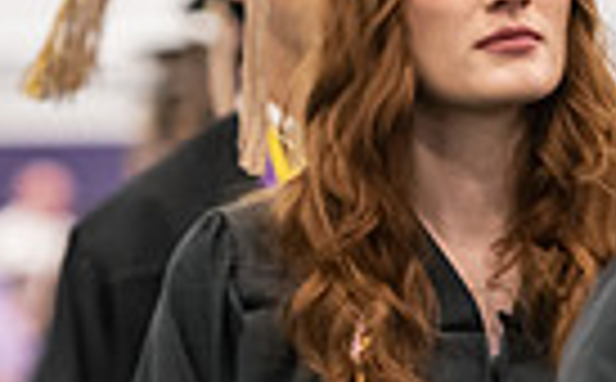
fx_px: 9416
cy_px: 146
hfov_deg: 3.7
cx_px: 643
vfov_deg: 2.3
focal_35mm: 562
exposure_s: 1/200
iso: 3200
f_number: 3.2
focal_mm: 130
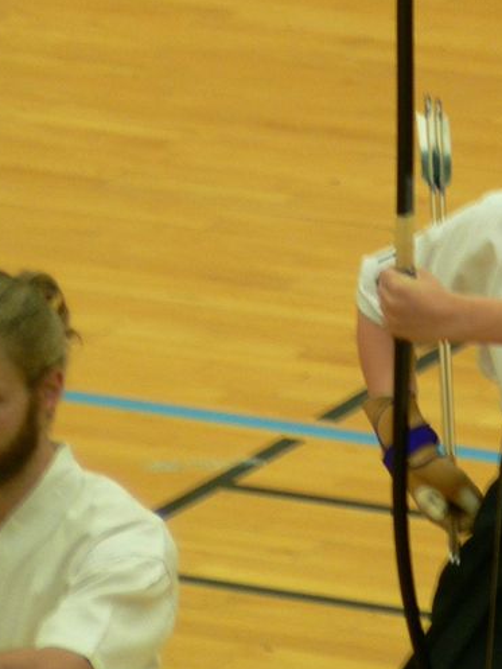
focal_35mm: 879
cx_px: 585
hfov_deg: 1.7
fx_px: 16989
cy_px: 132
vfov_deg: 2.3
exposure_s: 1/30
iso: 150
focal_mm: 60.6
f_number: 3.3
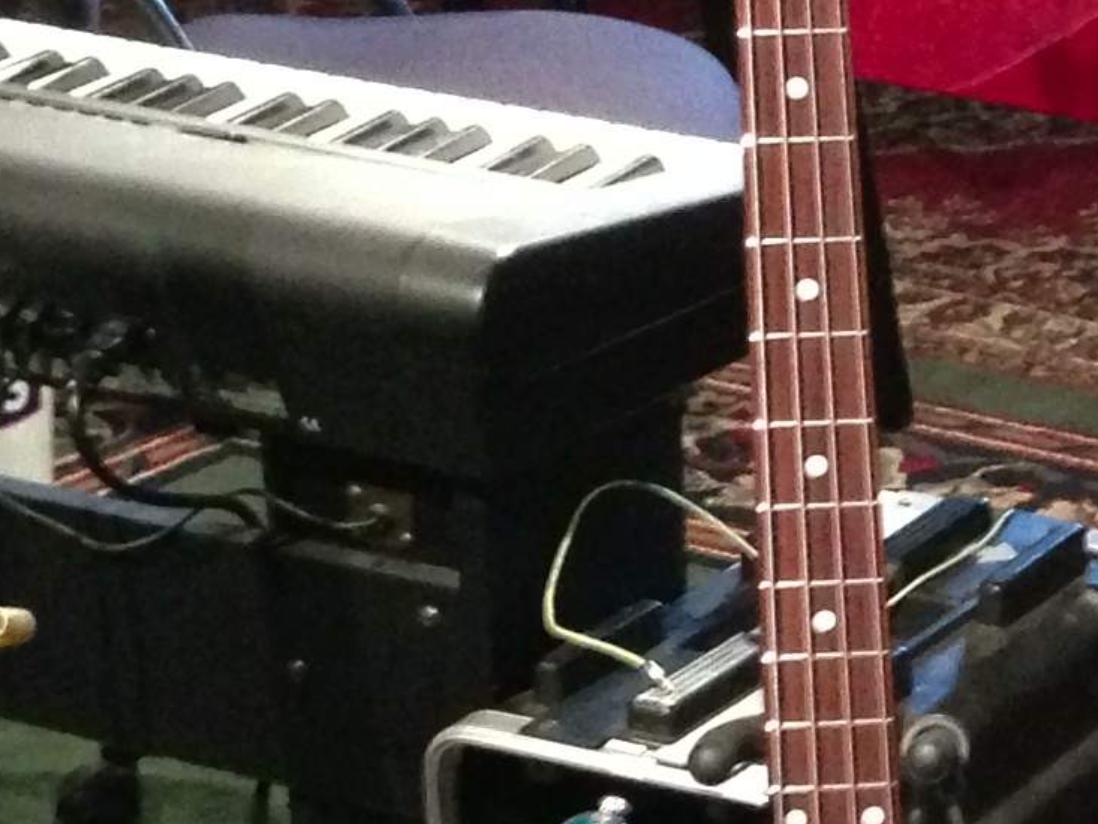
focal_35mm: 147
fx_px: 4664
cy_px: 719
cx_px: 1380
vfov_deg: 10.1
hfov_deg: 13.0
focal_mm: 4.13
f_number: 2.4
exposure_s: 1/15
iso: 500
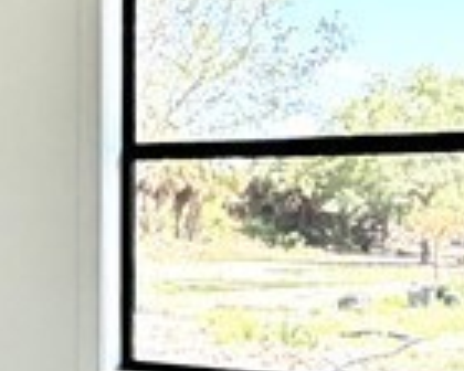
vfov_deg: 15.4
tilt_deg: -0.1
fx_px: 1373
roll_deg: -0.3
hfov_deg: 16.8
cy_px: 195
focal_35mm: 100
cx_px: -298
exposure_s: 1/120
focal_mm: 2.22
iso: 100
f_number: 2.2
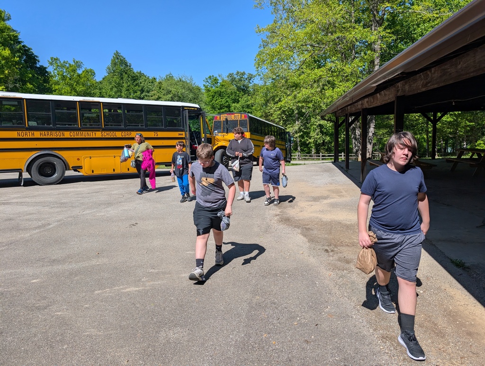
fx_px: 337
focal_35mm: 24
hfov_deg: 71.5
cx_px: 242
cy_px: 183
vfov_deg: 56.9
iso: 20
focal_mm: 6.9
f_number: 1.68
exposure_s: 1/1011
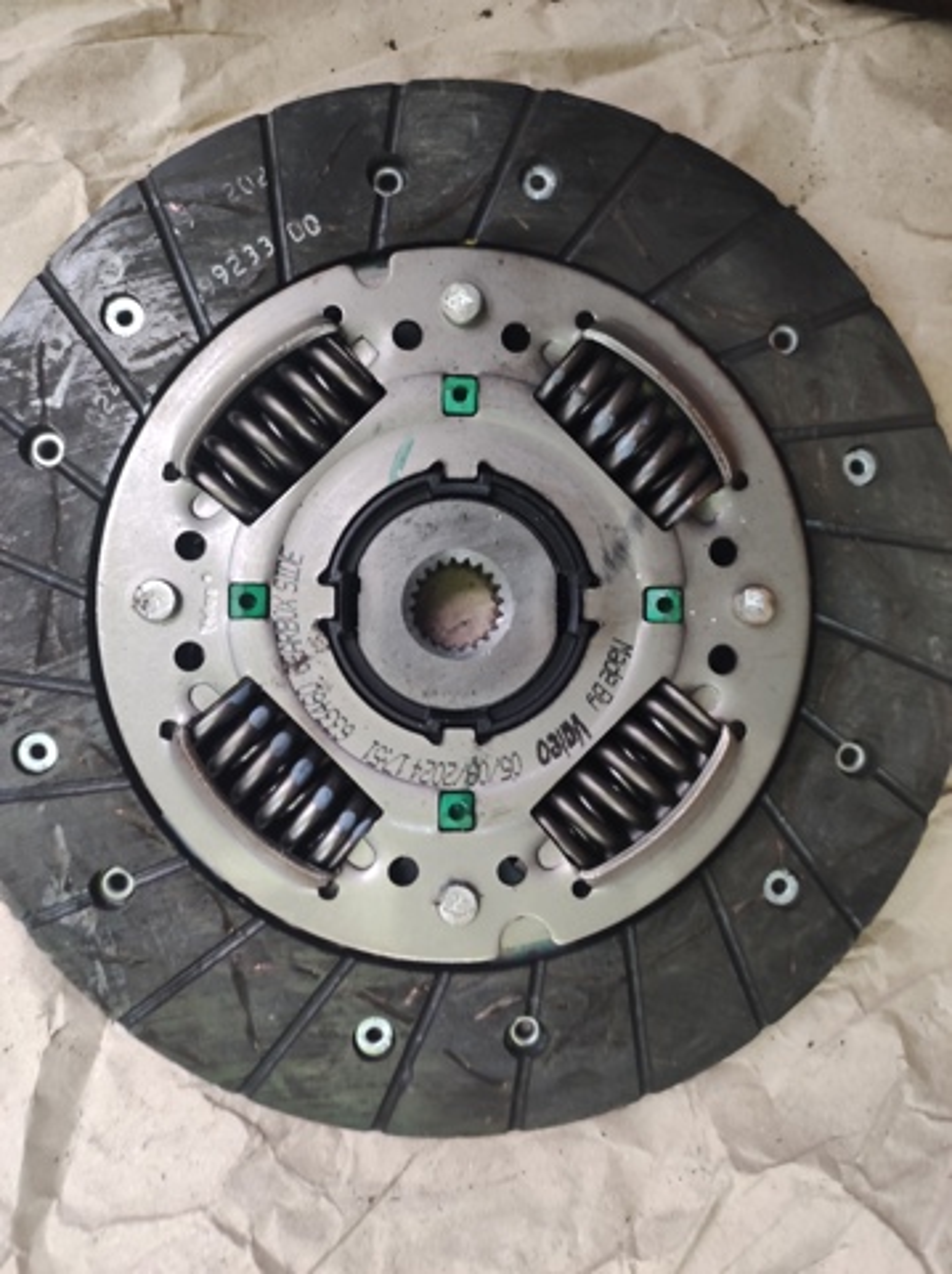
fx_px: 624
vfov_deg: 91.1
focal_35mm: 17
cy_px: 637
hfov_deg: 74.6
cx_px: 476
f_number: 1.79
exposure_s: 1/33
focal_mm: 4.74
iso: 655
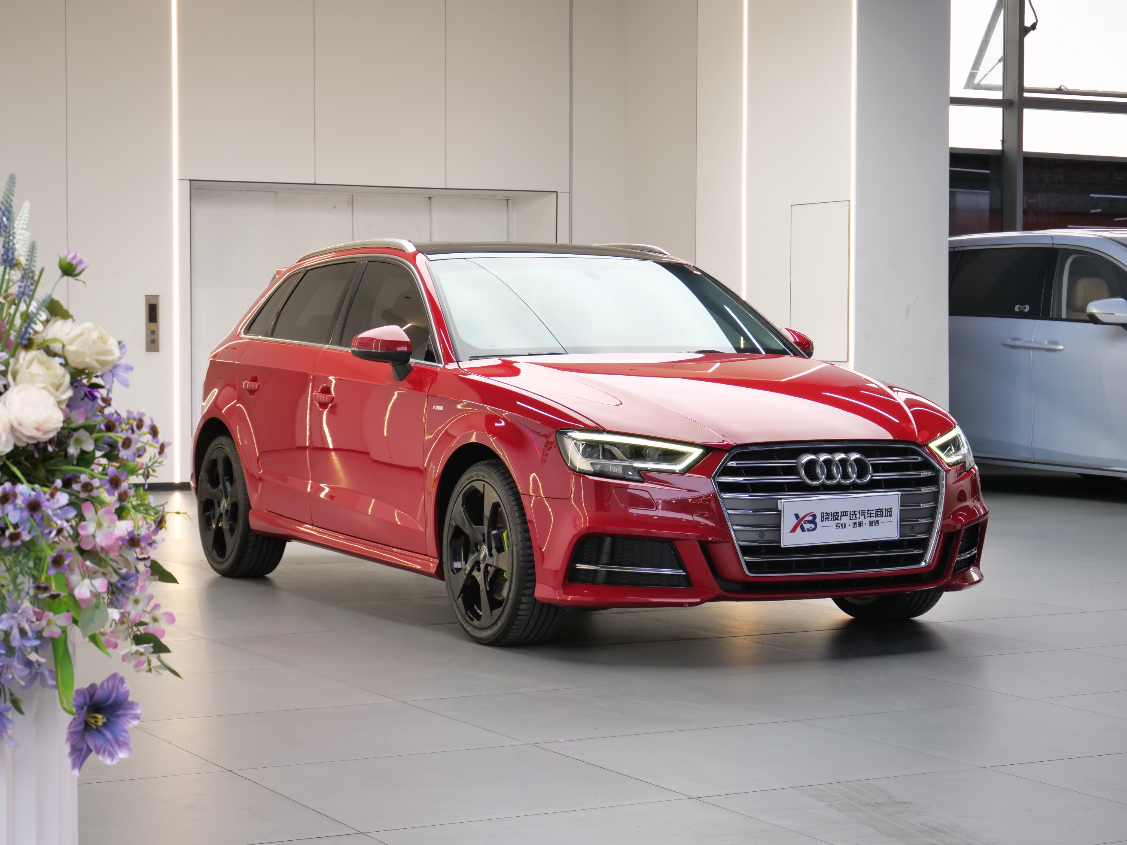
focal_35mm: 66
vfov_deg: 22.3
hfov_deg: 29.4
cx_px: 564
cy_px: 422
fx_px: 2149
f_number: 5.6
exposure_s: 1/40
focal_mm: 33
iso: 400
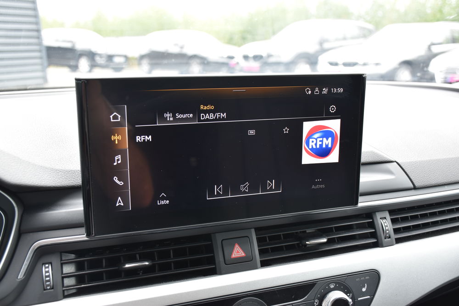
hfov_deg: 49.5
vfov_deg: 34.2
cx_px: 230
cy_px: 153
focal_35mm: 39
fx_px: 497
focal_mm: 26
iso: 400
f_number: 5
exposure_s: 1/100
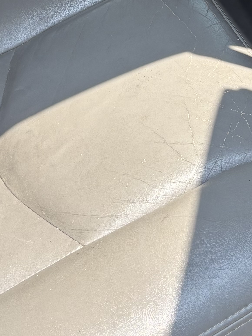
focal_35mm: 96
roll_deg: +5.2
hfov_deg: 15.3
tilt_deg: -30.9
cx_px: 62
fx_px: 932
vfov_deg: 19.4
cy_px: -58
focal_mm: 5.96
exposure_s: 1/708
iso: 50
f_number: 1.6
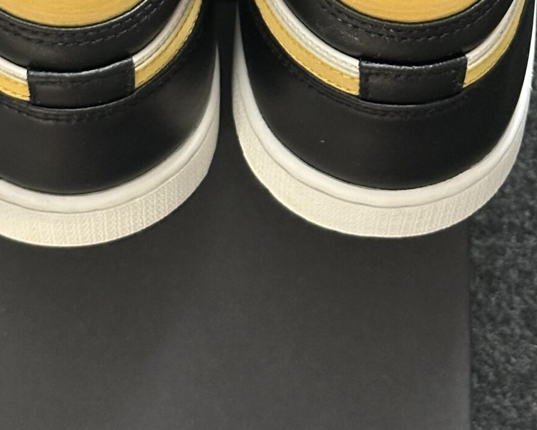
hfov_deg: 14.1
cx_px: 214
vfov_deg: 10.8
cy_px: -263
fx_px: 2177
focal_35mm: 137
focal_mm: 6.86
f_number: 1.78
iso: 500
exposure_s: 1/25
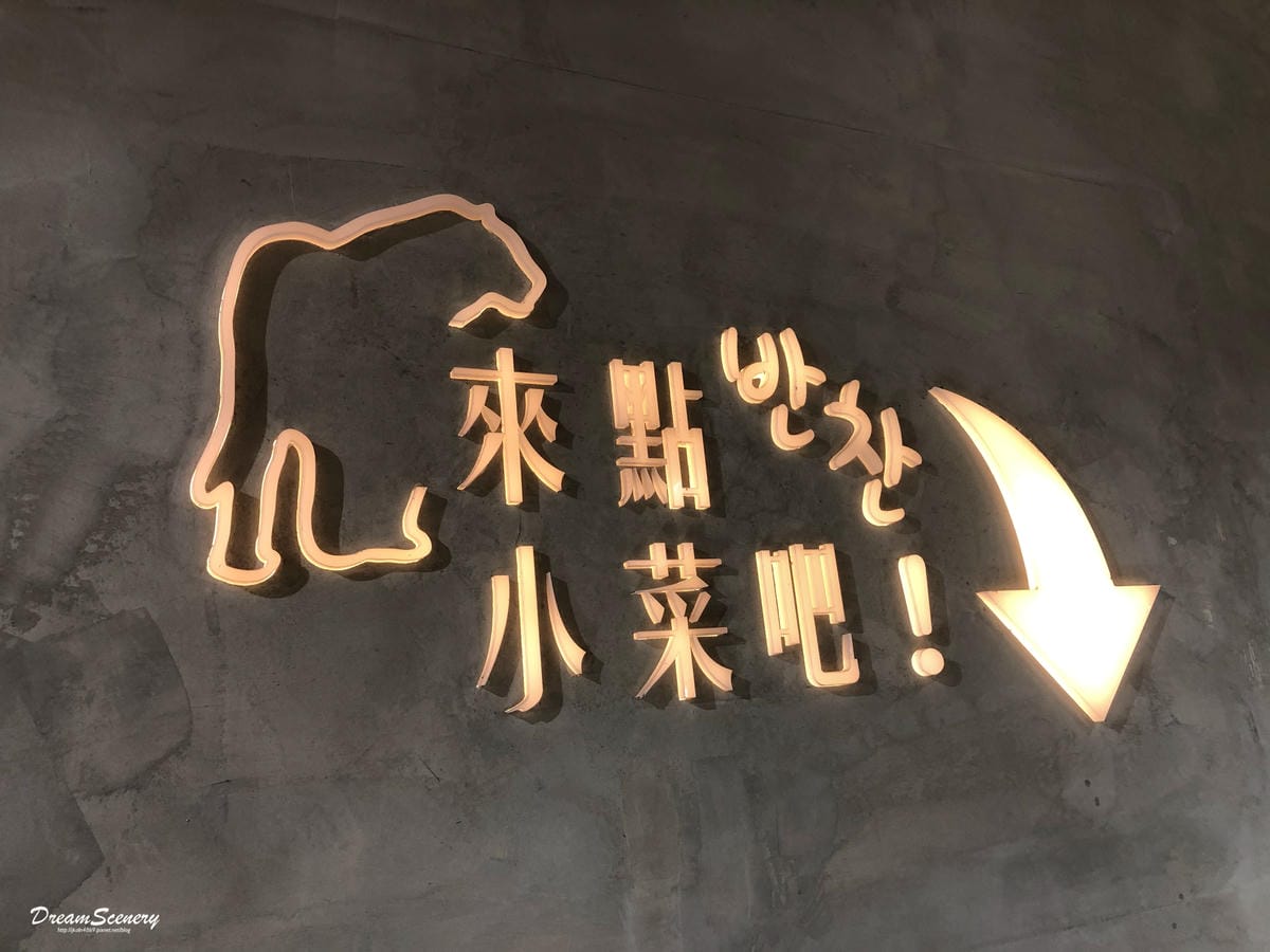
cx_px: 635
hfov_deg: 63.4
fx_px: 1027
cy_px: 476
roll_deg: +4.8
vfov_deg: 49.7
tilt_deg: +13.0
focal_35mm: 28
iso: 40
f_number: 1.8
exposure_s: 1/24
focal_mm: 3.99
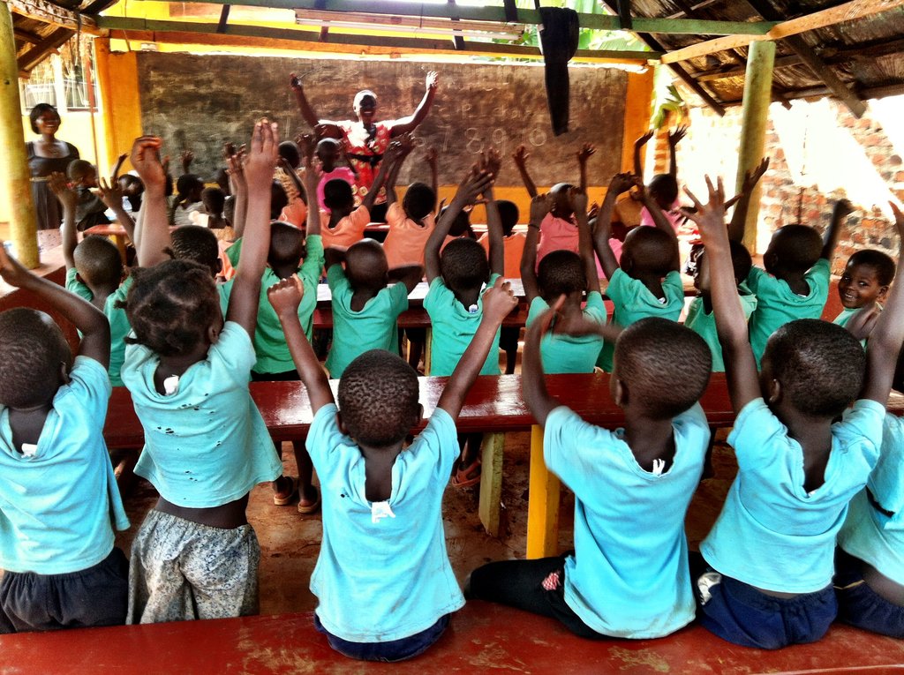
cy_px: 338
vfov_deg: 40.6
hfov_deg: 52.7
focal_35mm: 35
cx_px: 452
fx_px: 913
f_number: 2.8
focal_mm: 3.85
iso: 80
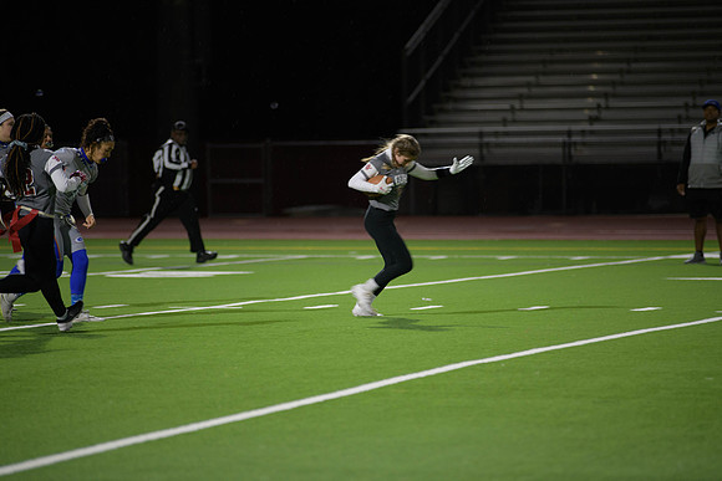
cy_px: 240
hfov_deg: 10.3
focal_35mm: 200
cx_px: 361
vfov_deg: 6.9
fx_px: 4012
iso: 900
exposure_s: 1/200
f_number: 2.8
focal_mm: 200
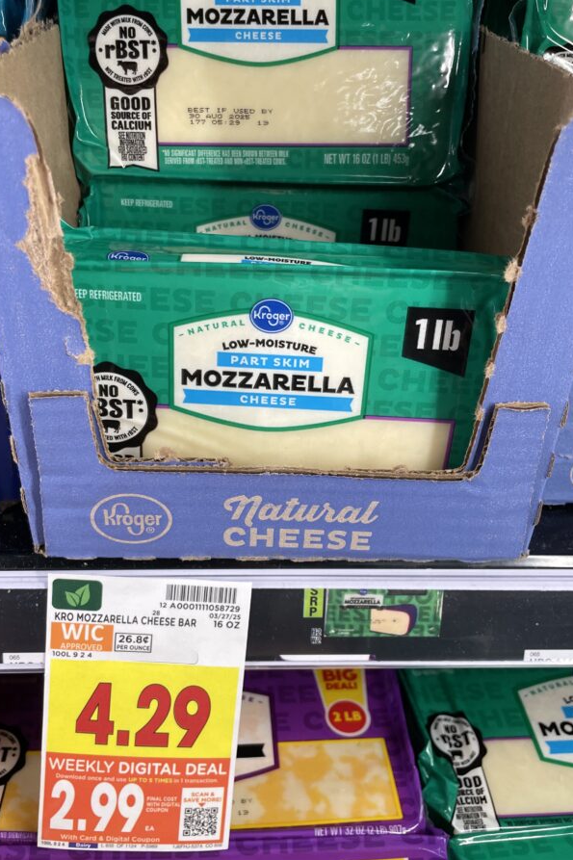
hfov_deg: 42.3
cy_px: 416
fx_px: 740
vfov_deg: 60.3
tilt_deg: -29.1
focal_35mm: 31
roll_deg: -2.1
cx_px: 268
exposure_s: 1/121
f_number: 1.6
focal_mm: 4.2
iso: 100
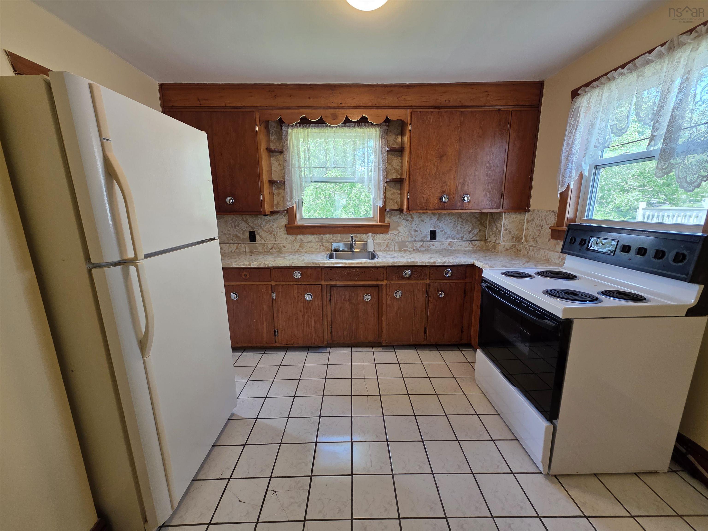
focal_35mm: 13
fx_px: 266
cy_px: 266
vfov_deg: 89.9
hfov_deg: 106.2
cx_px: 354
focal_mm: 2.2
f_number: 1.9
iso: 125
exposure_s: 1/120
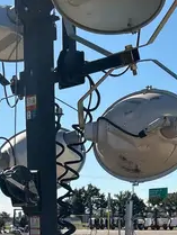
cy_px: 264
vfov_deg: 20.4
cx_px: 63
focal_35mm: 91
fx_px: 620
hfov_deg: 16.2
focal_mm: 5.7
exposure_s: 1/5882
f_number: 1.5
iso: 50
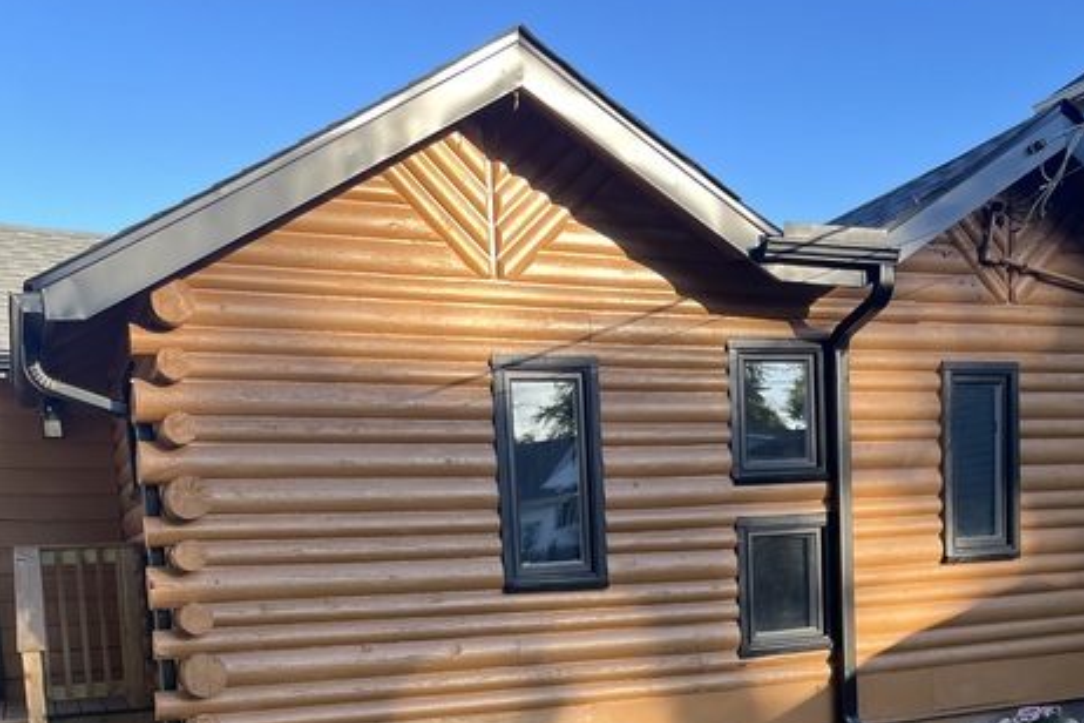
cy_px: 677
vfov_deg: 32.2
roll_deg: +2.8
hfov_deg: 49.5
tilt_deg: -6.4
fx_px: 1174
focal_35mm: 39
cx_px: 582
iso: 50
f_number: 1.6
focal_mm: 5.1
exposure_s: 1/303
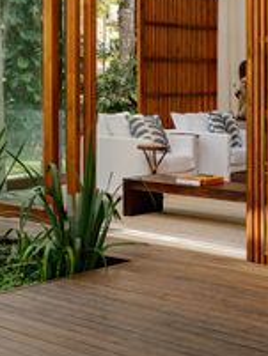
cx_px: 99
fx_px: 825
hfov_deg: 18.4
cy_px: 58
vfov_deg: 23.9
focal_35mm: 80
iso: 200
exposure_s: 1/15
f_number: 9
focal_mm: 53.6
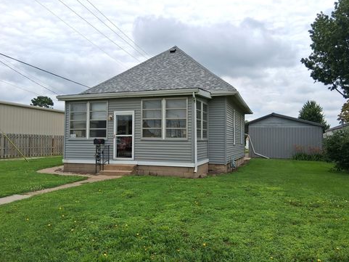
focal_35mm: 27
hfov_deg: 65.3
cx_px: 176
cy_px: 129
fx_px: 272
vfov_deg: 51.4
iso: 25
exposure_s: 1/601
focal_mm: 3.98
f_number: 1.8
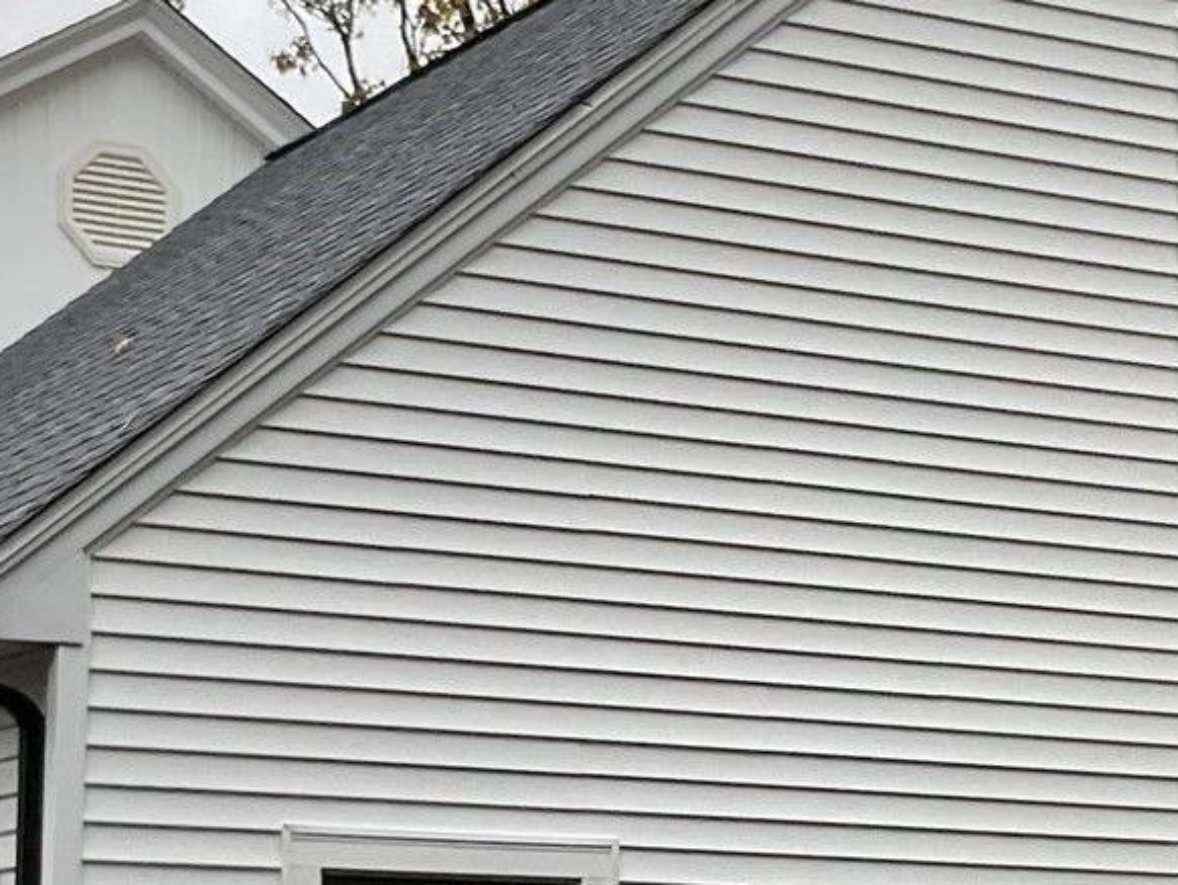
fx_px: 3473
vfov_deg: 14.4
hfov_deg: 19.3
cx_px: 623
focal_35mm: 102
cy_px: 711
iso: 16
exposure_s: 1/174
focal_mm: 3
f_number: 1.8
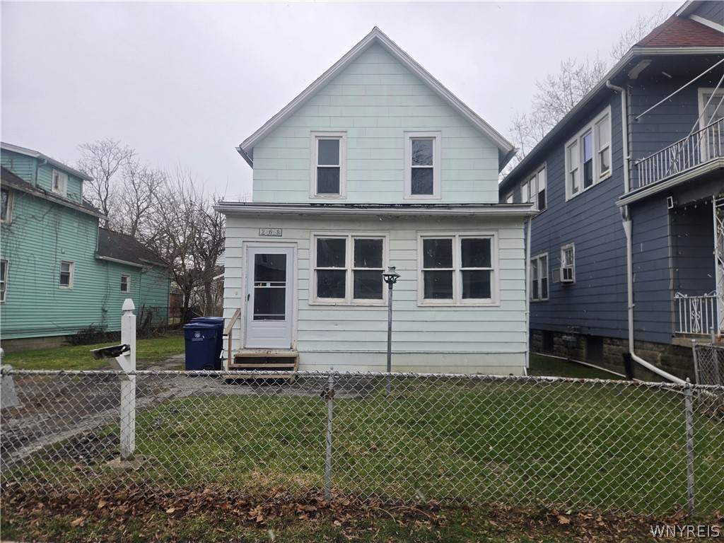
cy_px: 272
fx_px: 481
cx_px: 362
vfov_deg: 58.9
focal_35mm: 23
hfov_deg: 73.9
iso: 25
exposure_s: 1/201
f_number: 1.8
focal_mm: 5.4
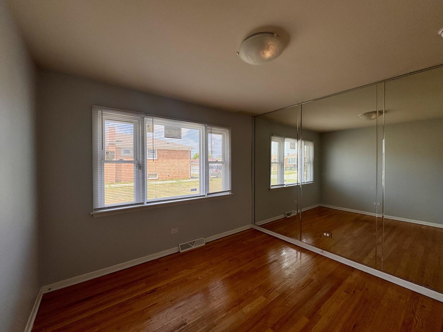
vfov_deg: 85.7
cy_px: 166
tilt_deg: -0.4
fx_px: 179
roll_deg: -0.2
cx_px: 222
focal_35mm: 14
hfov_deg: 102.1
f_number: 2.2
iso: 40
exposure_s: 1/270
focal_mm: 2.22
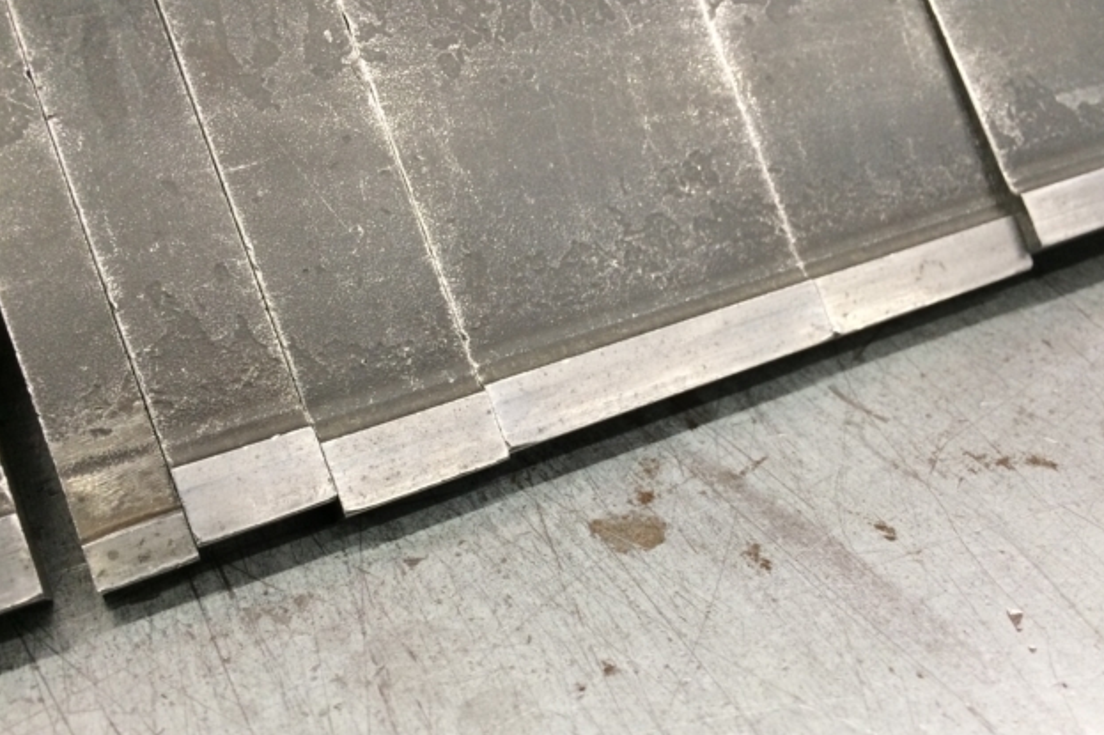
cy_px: 420
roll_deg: +1.4
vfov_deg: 42.2
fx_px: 950
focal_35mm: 31
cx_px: 564
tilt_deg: -38.9
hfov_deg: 60.3
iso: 125
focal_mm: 4.15
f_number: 2.2
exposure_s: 1/30
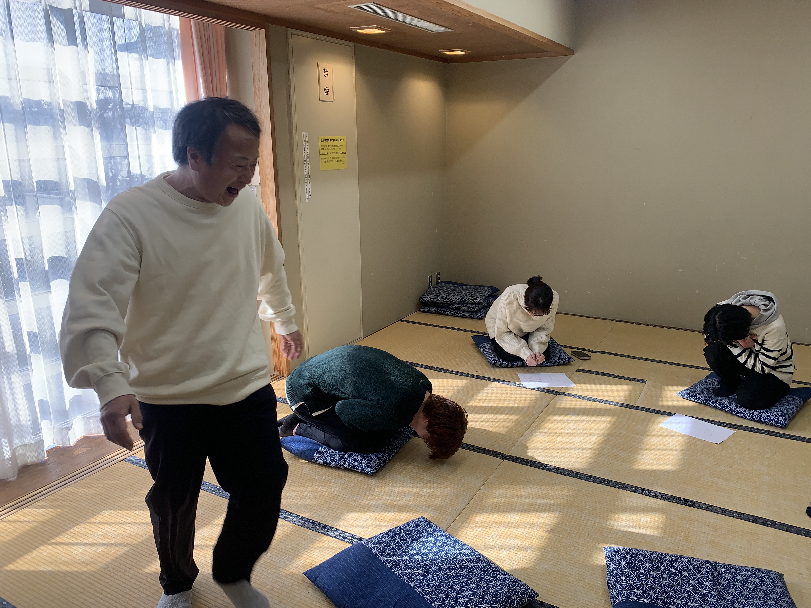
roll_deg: +0.3
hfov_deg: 67.3
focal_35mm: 26
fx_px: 609
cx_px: 406
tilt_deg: -15.8
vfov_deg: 53.1
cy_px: 304
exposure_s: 1/121
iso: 32
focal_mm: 4.25
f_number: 1.8
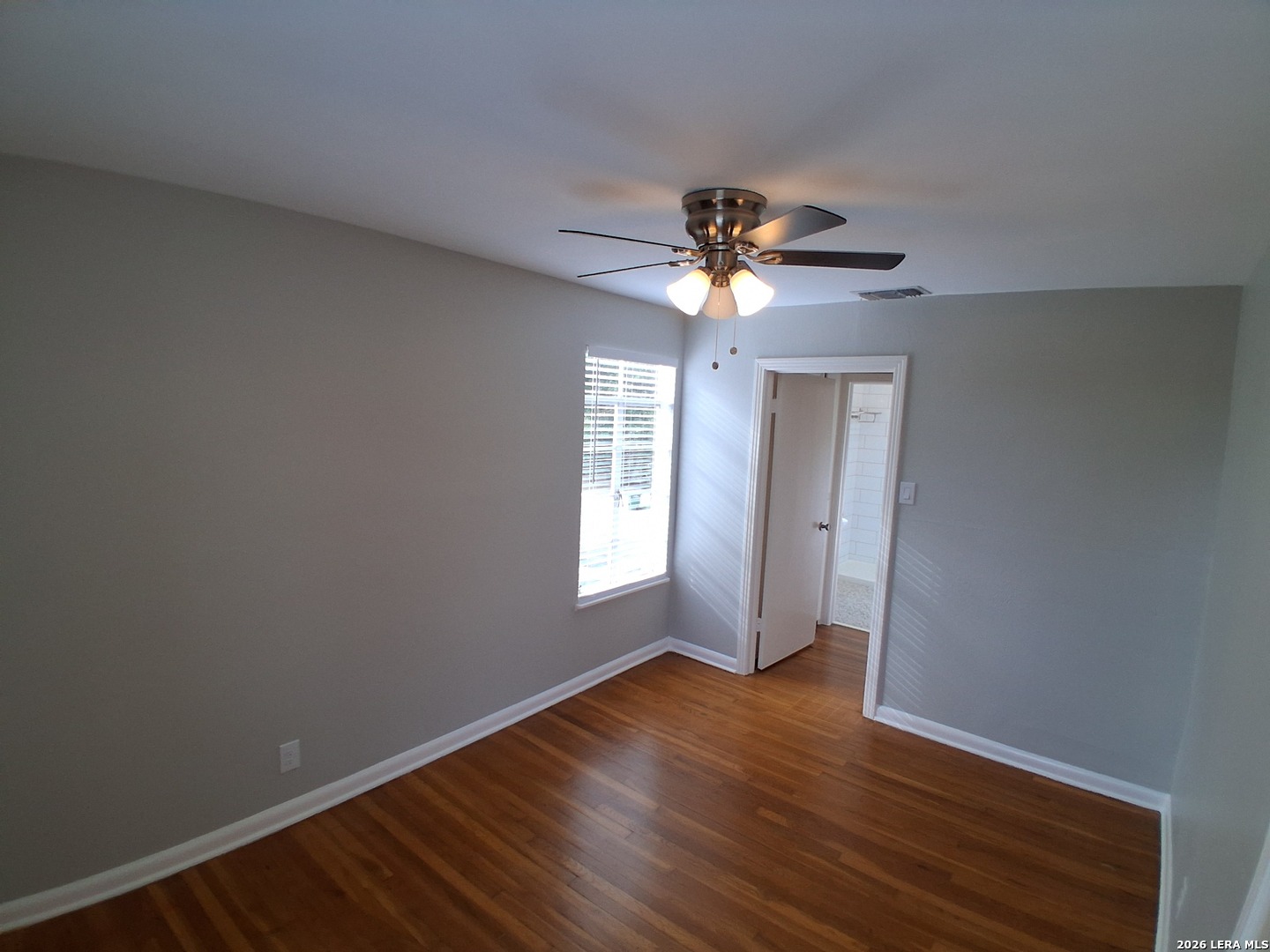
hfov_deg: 91.0
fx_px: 624
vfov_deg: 74.7
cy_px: 476
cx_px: 635
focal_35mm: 17
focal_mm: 1.4
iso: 64
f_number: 2.2
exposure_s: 1/120
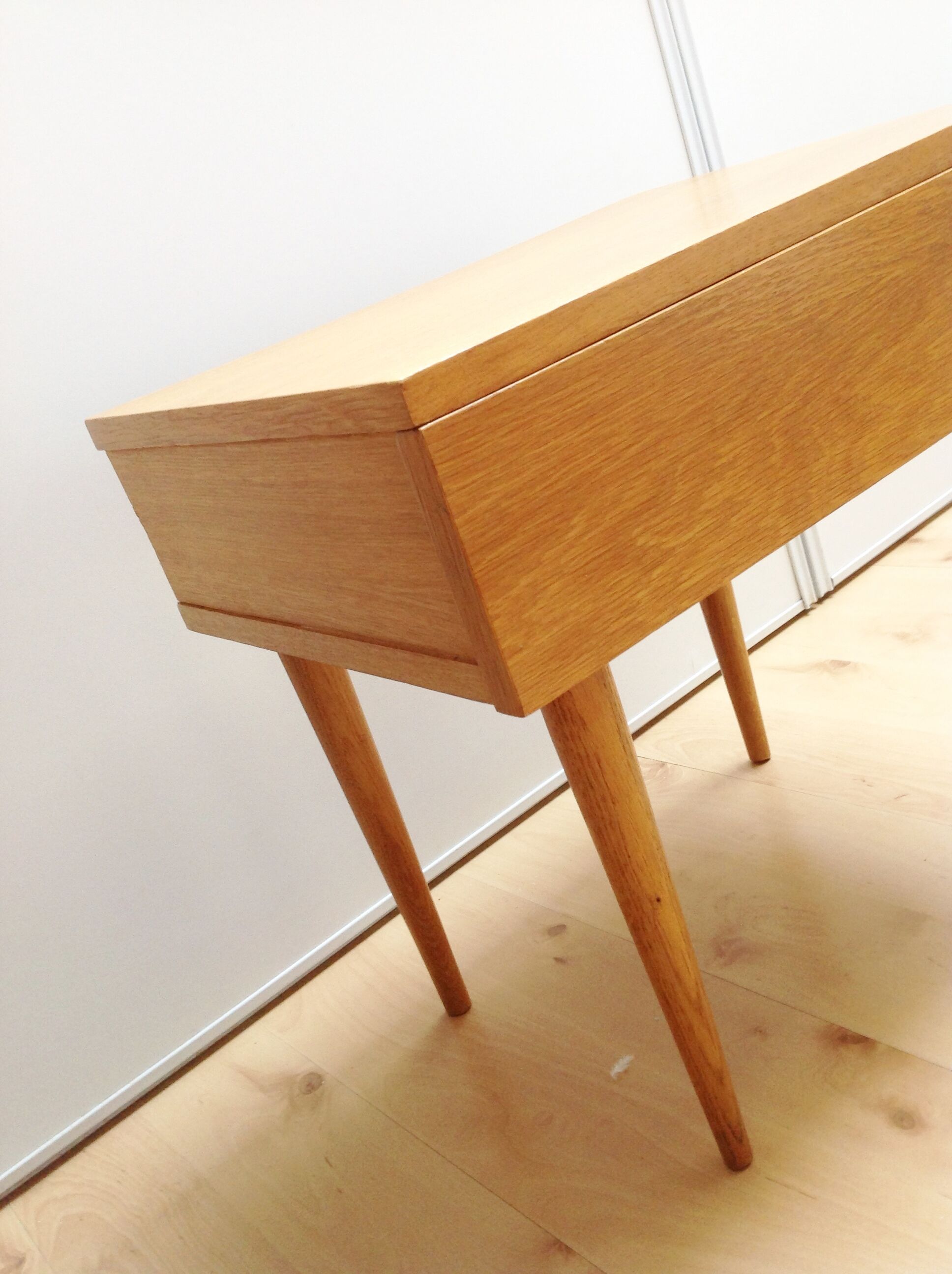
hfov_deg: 40.6
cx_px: 476
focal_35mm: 35
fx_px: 1287
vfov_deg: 52.7
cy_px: 637
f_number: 2.4
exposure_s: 1/15
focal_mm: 4.28
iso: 80
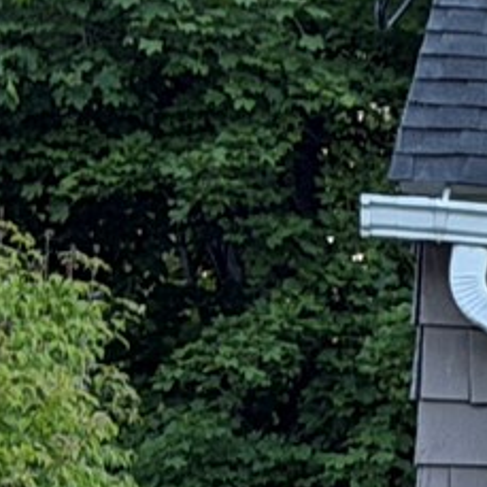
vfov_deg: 4.6
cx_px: 2059
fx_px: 6032
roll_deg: +0.2
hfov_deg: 4.2
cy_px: 763
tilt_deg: +2.7
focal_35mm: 379
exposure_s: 1/186
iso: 64
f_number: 1.78
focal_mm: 6.76
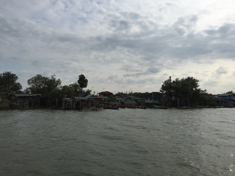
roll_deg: -0.4
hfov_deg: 61.7
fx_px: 197
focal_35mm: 29
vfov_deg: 48.2
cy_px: 88
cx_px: 118
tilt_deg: +3.5
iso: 32
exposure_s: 1/3597
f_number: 2.2
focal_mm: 4.15
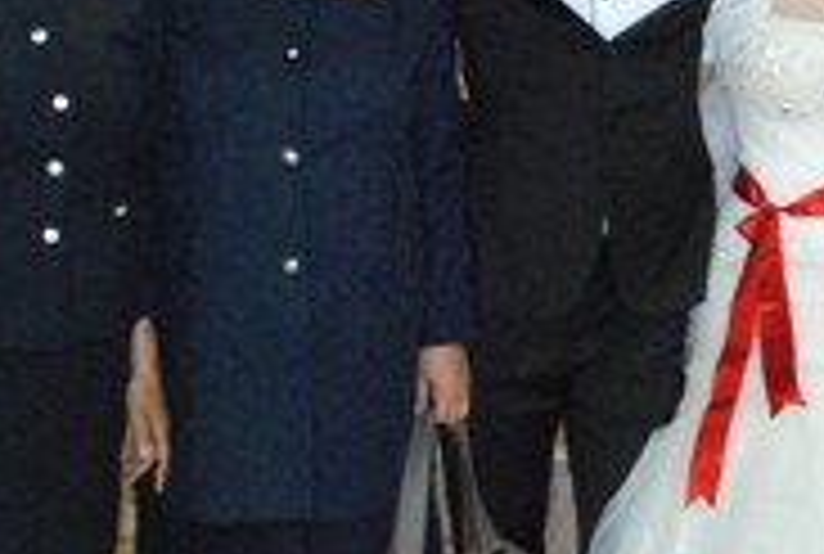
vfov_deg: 16.9
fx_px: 1859
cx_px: 639
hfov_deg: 24.7
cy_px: 227
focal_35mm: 81
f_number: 4.5
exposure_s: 1/30
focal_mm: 22
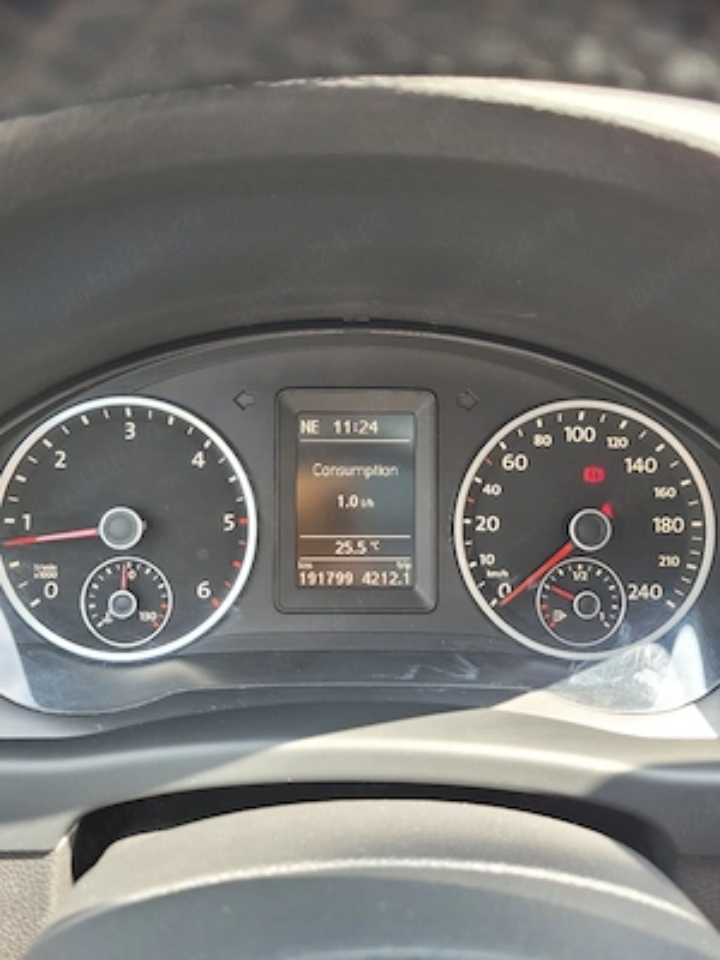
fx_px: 721
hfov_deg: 53.1
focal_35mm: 26
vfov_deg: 67.3
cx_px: 360
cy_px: 480
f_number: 1.8
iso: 80
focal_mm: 5.4
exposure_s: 1/100
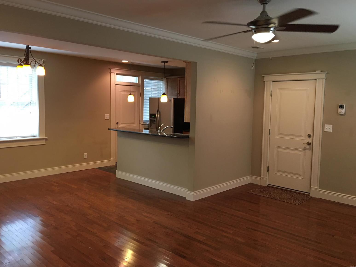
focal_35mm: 30
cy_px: 131
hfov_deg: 60.0
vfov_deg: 46.8
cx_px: 173
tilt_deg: -4.0
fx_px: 309
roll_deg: -0.7
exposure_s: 1/15
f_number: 2.2
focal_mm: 4.15
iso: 64
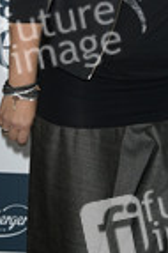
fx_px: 1530
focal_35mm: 218
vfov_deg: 9.3
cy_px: -44
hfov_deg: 6.2
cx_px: 223
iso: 640
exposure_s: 1/250
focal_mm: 78
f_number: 6.3
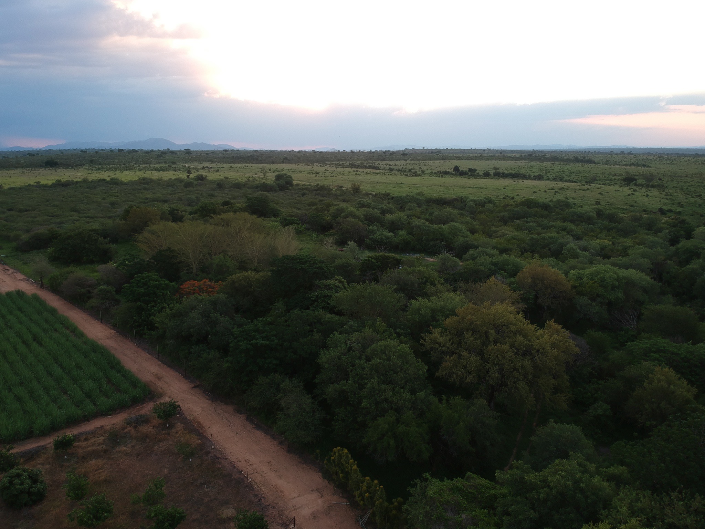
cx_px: 352
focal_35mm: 25
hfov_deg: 69.4
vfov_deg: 54.9
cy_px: 264
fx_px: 509
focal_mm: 4.49
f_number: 2.6
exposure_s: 1/160
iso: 100
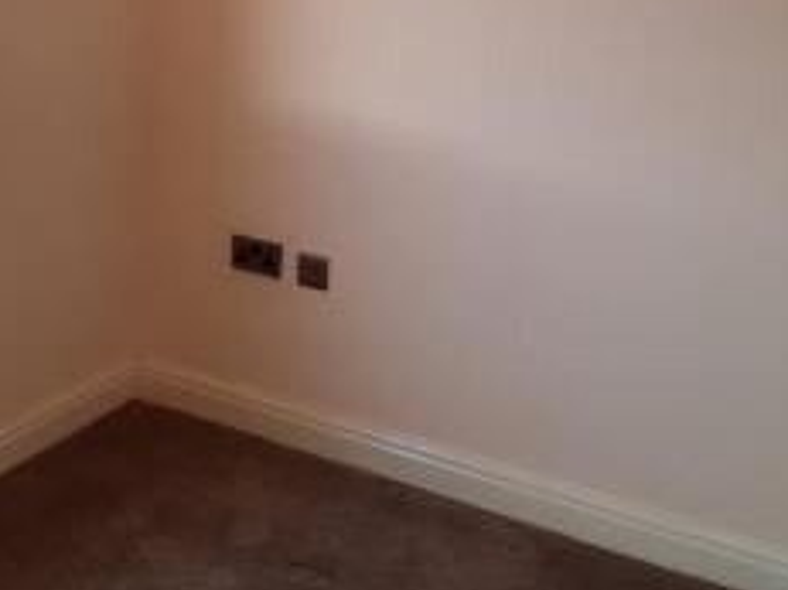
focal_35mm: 63
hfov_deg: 30.7
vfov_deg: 22.4
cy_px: -2
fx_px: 1433
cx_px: 329
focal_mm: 4.6
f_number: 2
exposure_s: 1/50
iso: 64
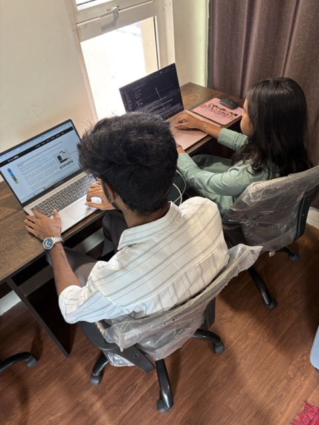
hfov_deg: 53.1
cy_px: 212
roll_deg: +7.4
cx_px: 160
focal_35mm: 26
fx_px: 319
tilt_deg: -44.0
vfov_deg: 67.3
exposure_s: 1/66
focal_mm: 5.96
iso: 125
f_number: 1.6
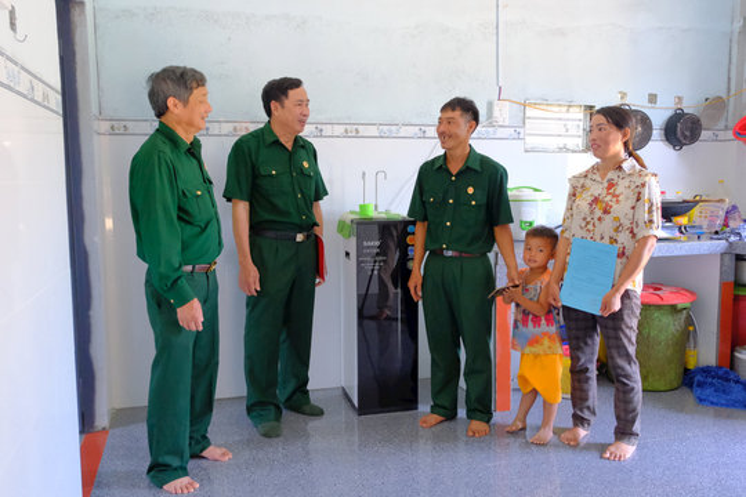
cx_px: 373
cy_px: 248
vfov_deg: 53.1
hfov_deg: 73.7
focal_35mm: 24
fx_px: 497
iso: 3200
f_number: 4
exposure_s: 1/100
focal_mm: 16
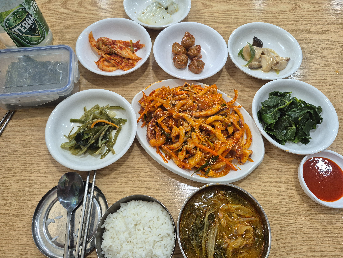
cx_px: 172
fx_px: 228
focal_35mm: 23
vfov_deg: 58.9
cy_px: 129
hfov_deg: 73.9
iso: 160
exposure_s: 1/120
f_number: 1.8
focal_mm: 5.4
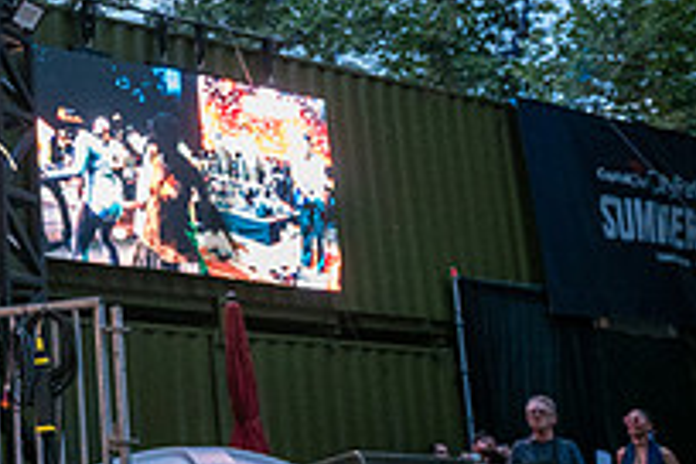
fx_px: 1605
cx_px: -222
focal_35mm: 83
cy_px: 39
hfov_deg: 21.9
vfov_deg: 16.2
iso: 3200
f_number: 4
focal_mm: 26
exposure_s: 1/160
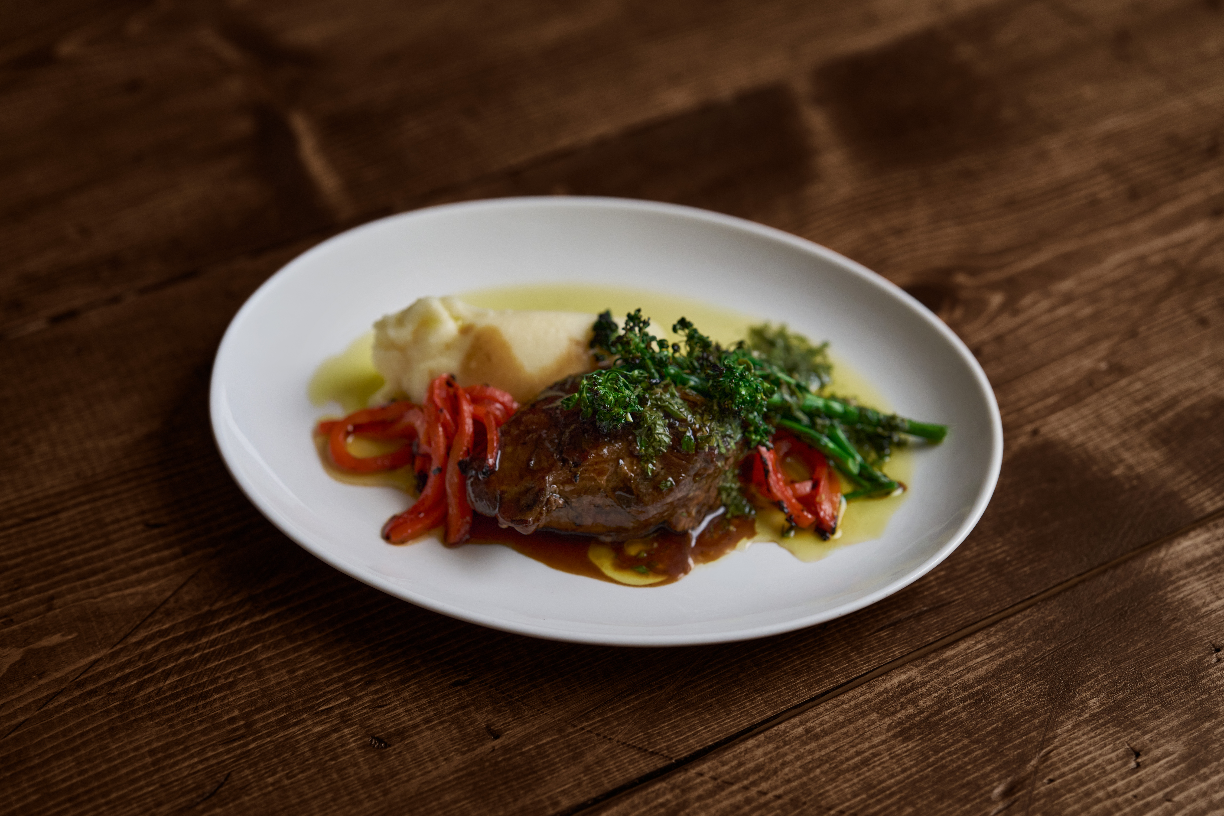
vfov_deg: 27.0
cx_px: 612
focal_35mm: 50
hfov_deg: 39.6
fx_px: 1700
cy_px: 408
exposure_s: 1/200
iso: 1250
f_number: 2.5
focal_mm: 50
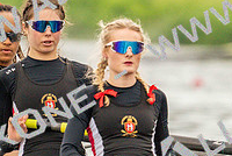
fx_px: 10223
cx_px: 61
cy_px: 81
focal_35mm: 1584
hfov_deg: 1.3
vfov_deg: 0.9
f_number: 6.3
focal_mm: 547
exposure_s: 1/1600
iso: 1600
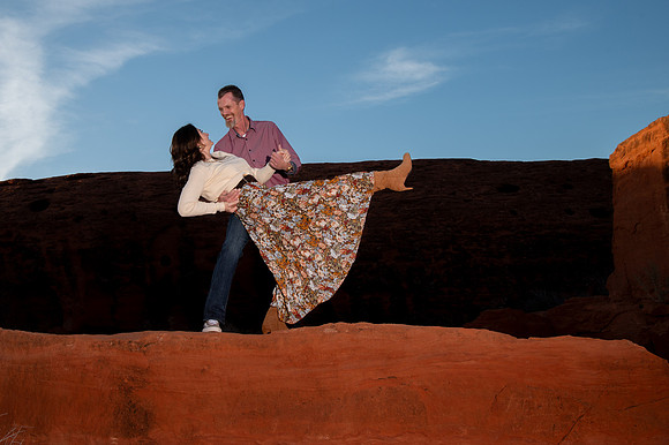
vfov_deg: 33.0
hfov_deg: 47.9
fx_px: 749
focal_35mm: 40
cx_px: 272
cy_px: 181
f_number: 8
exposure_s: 1/250
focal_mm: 34
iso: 250
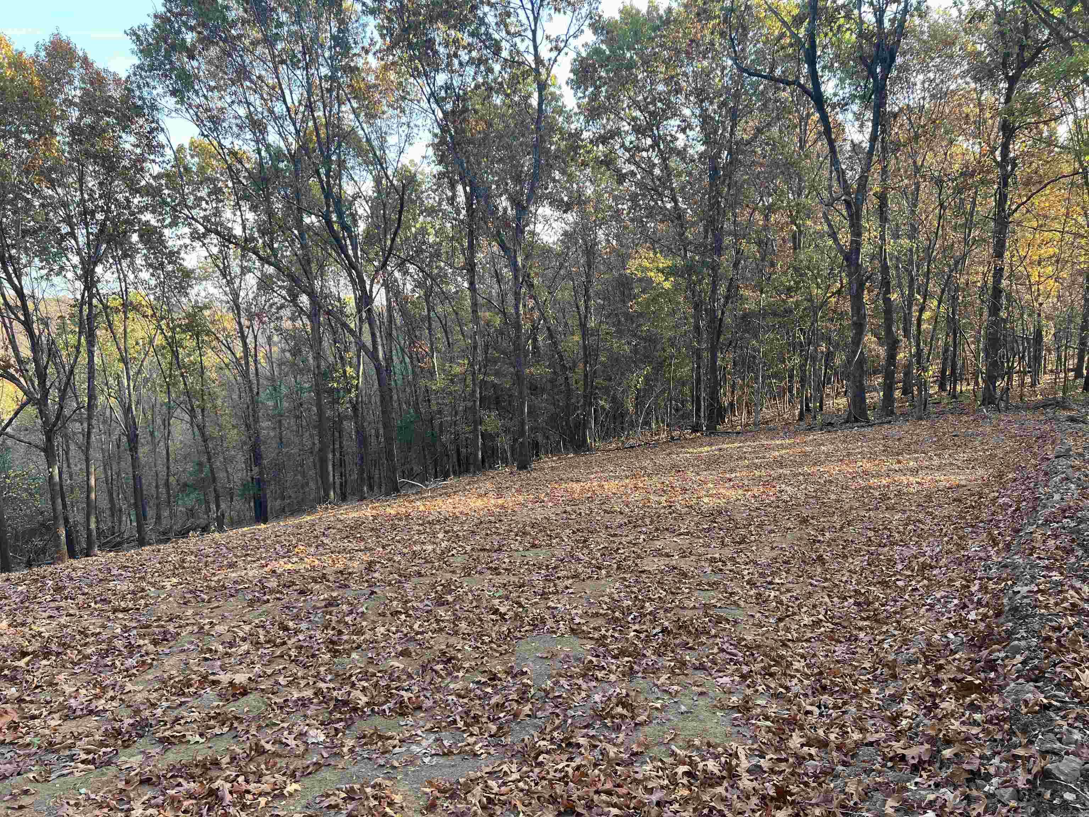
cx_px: 544
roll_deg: +0.2
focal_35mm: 26
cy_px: 408
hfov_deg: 67.3
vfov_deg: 53.1
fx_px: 818
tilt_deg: -7.7
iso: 40
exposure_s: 1/202
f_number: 1.5
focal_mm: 5.7
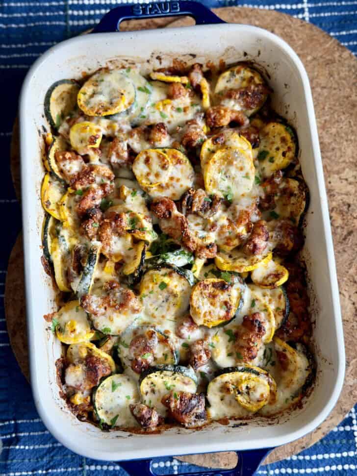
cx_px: 178
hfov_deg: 30.3
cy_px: 238
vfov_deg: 39.7
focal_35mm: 48
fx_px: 660
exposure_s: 1/60
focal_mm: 6.8
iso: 125
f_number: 1.8
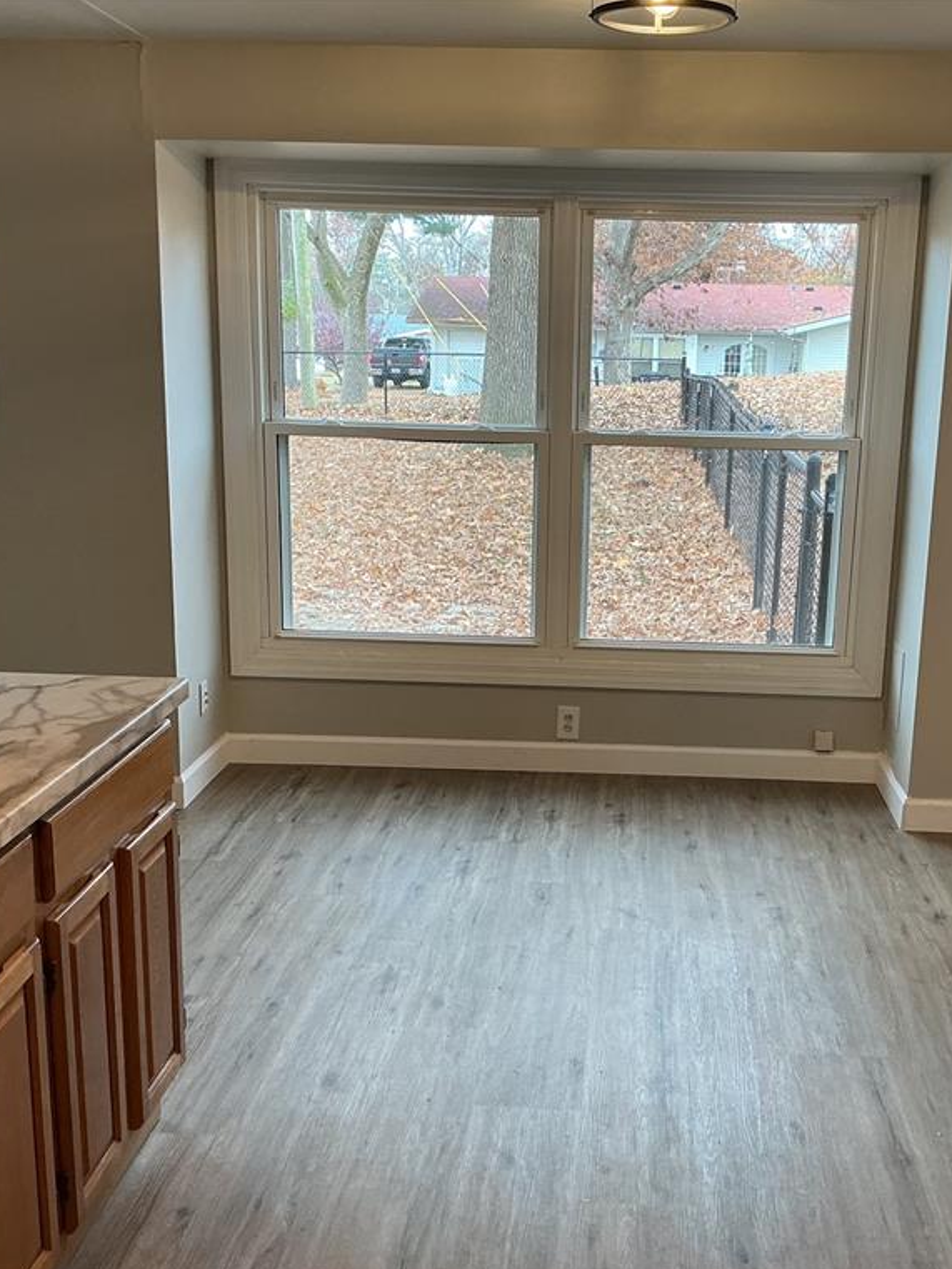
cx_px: 594
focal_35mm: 39
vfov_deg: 47.9
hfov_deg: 36.6
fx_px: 1430
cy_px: 637
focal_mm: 3
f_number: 1.8
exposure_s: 1/60
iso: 50
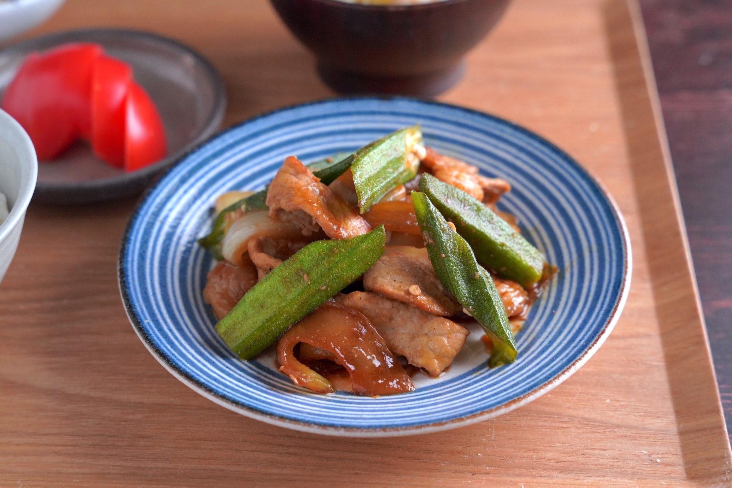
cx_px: 366
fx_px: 1423
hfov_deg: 28.8
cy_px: 244
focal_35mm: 70
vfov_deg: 19.5
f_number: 6.3
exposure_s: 1/250
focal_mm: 70
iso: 6400
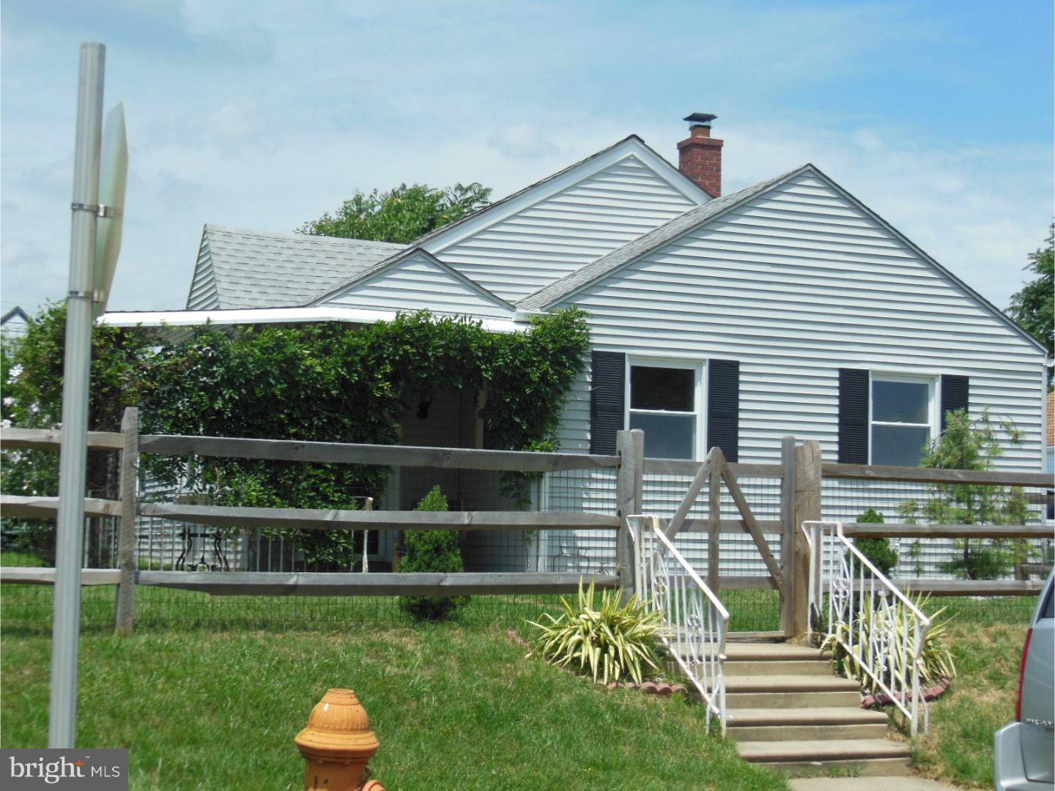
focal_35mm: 60
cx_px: 528
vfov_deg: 24.4
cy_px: 396
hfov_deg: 32.2
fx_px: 1829
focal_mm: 10.7
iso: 125
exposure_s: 1/800
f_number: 5
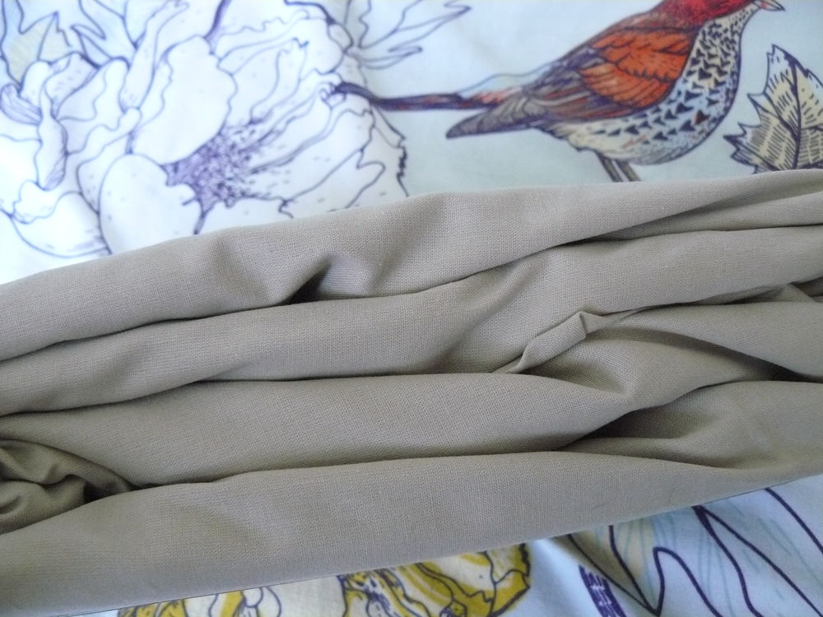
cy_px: 308
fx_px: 856
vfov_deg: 39.7
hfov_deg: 51.4
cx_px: 412
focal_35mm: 36
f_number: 2.8
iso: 400
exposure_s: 1/20
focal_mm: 6
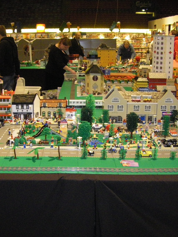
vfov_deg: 37.5
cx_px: 81
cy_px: 118
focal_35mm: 51
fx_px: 350
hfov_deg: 28.5
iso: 800
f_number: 3.5
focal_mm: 6.3
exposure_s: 1/50
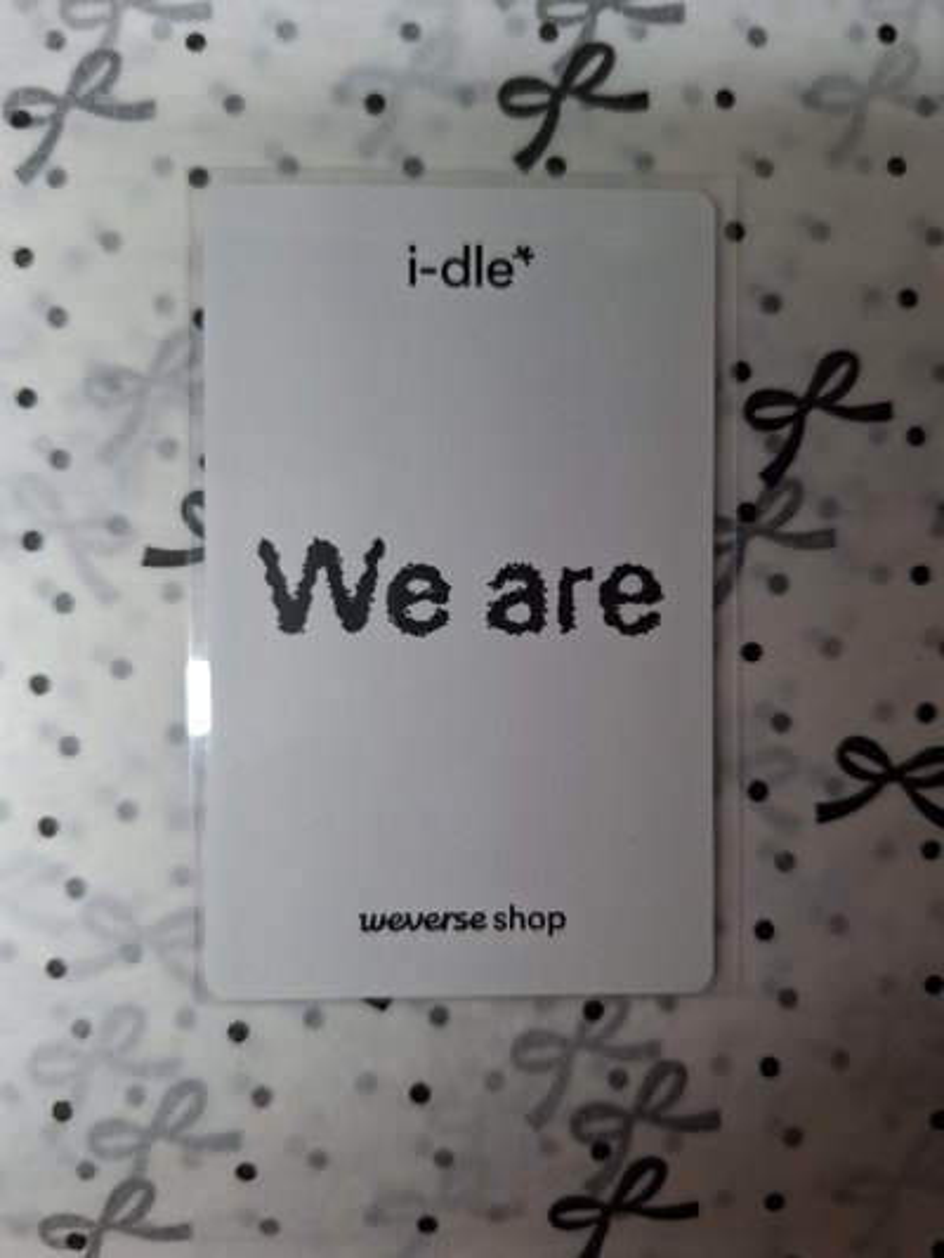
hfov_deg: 58.9
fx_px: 836
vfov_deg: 73.9
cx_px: 472
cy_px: 629
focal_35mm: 23
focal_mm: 5.54
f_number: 1.8
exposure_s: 1/120
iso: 64
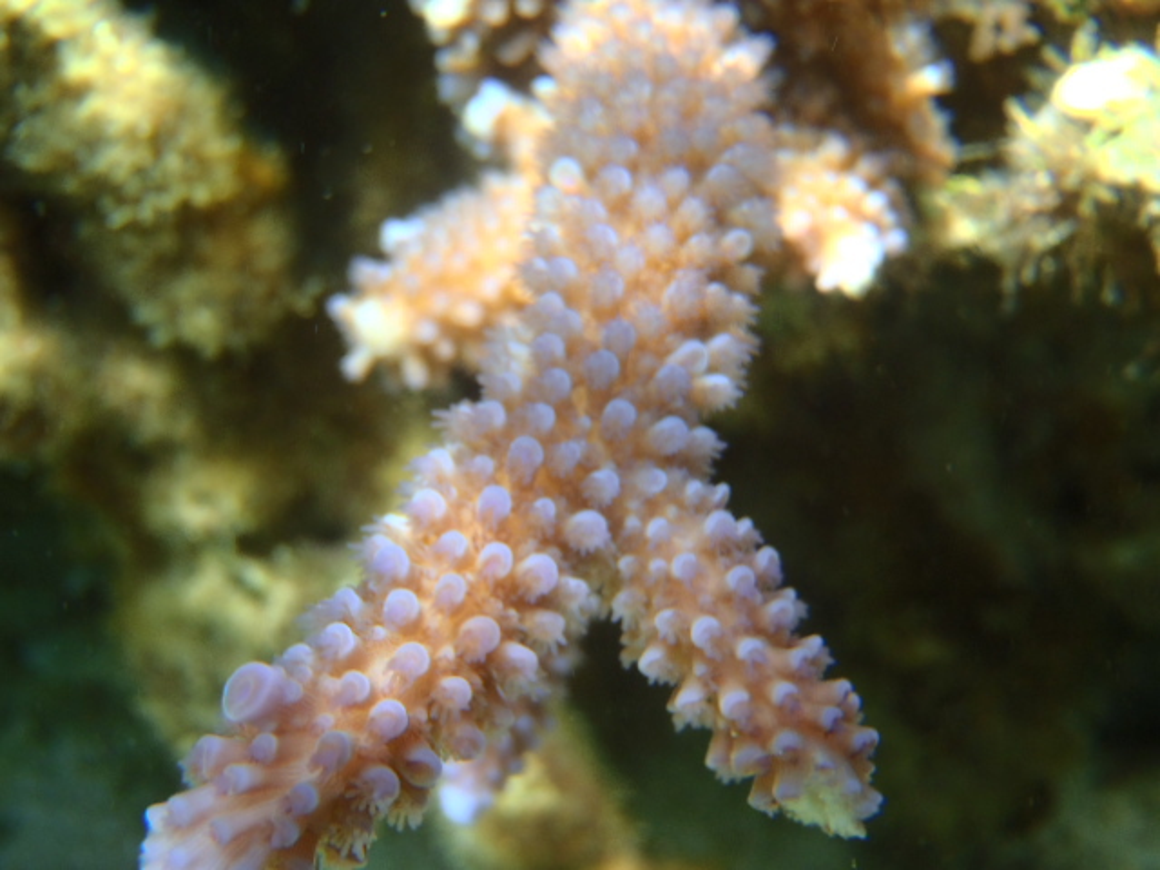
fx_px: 1240
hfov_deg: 50.1
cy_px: 435
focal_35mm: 37
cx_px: 580
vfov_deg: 38.7
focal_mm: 6.64
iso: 100
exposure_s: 1/160
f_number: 4.7
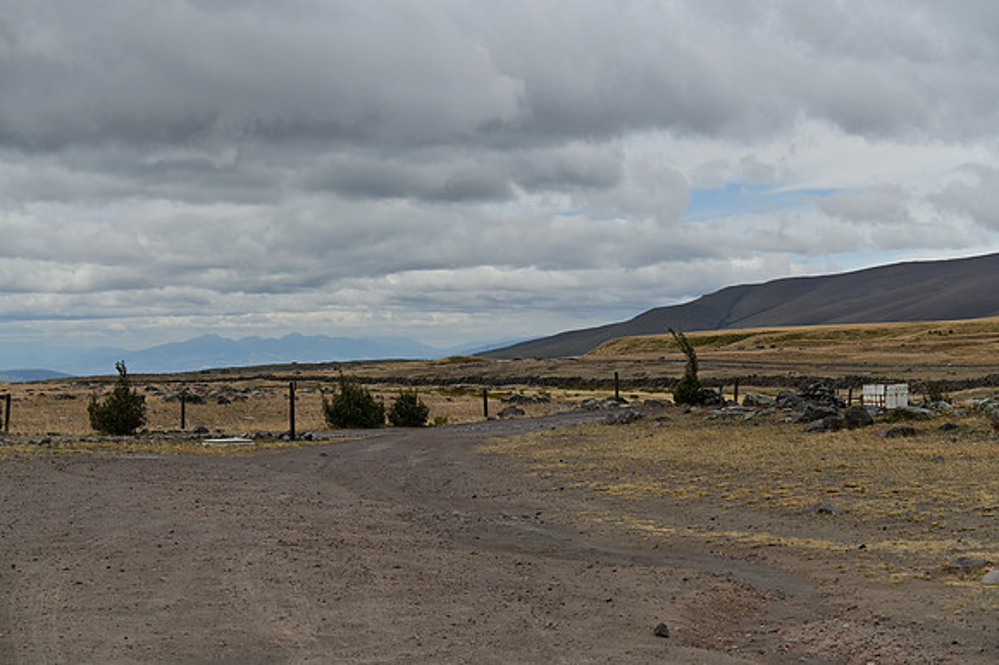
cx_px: 500
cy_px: 332
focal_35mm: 60
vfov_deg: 22.6
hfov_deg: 33.4
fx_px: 1664
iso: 200
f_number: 10
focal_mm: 60
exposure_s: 1/1600
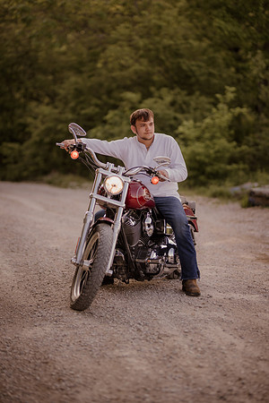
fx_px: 953
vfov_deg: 23.9
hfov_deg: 16.1
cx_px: 134
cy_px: 202
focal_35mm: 85
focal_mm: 85
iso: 100
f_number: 1.4
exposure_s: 1/500
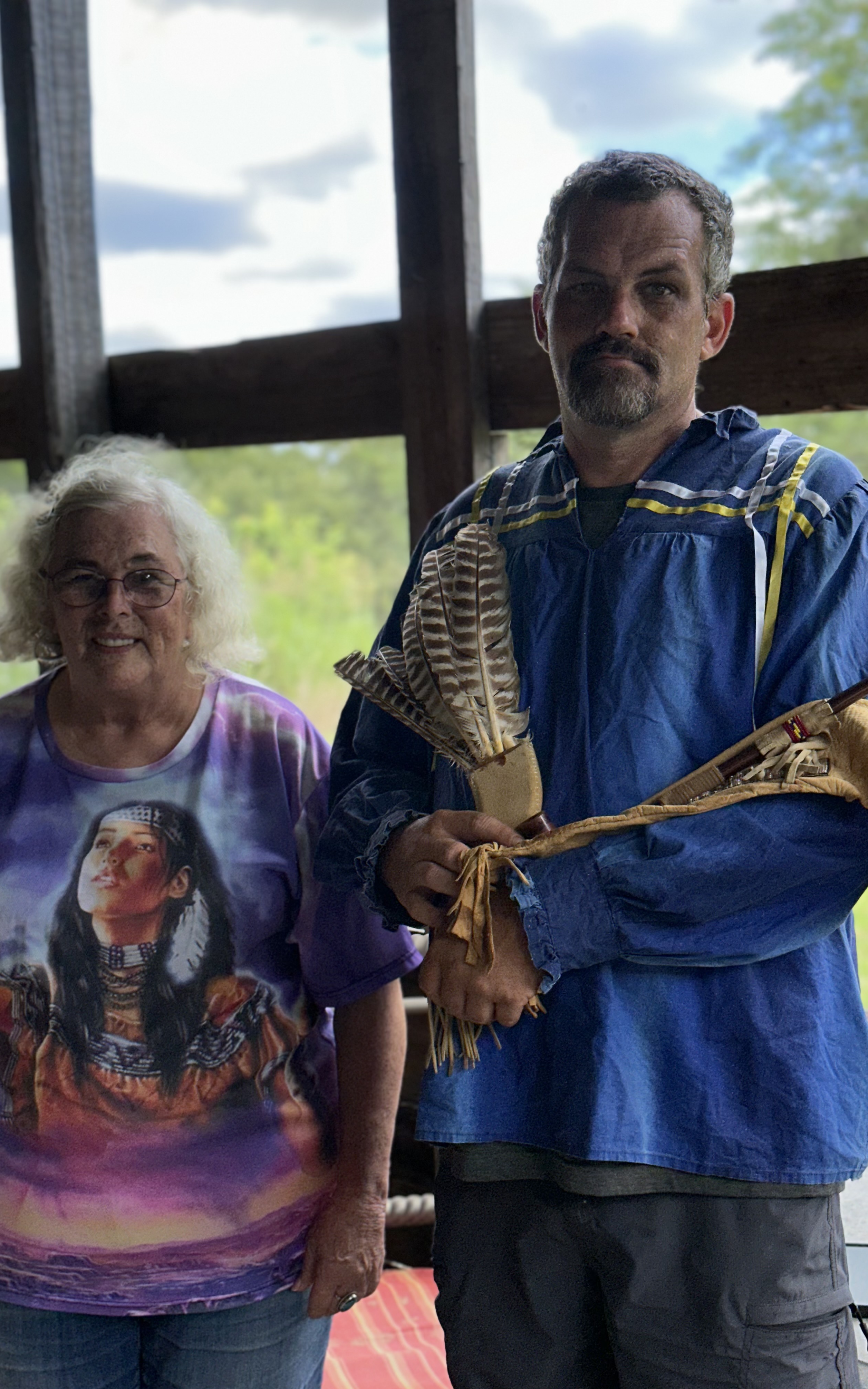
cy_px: 696
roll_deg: -0.1
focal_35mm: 51
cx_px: 411
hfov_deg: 25.3
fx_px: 1931
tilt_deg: -3.6
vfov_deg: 39.6
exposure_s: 1/1041
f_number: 1.78
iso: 40
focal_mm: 6.86
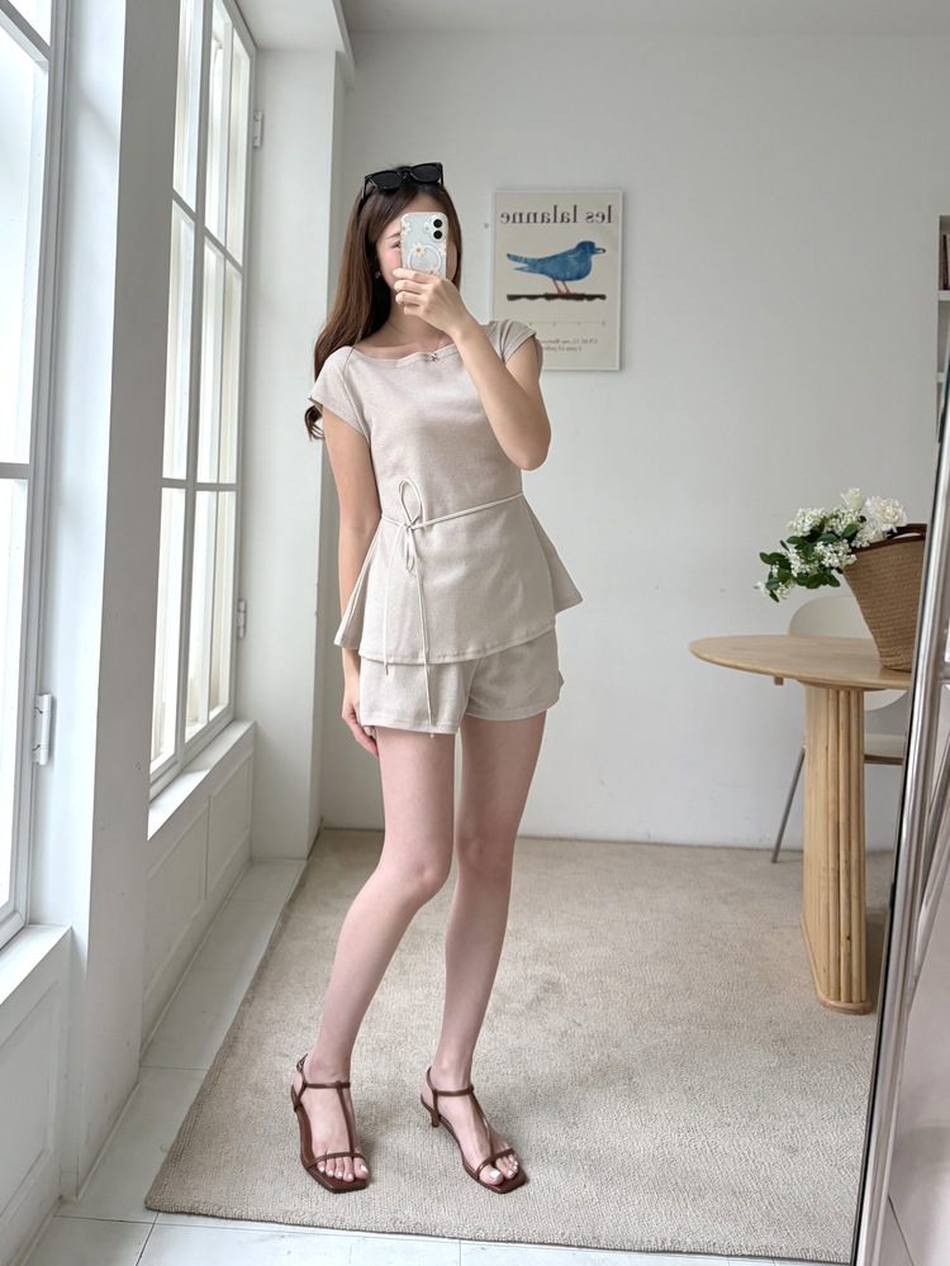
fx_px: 951
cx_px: 475
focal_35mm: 26
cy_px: 633
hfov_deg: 53.1
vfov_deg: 67.3
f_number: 1.6
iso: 160
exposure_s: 1/60
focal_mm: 5.96
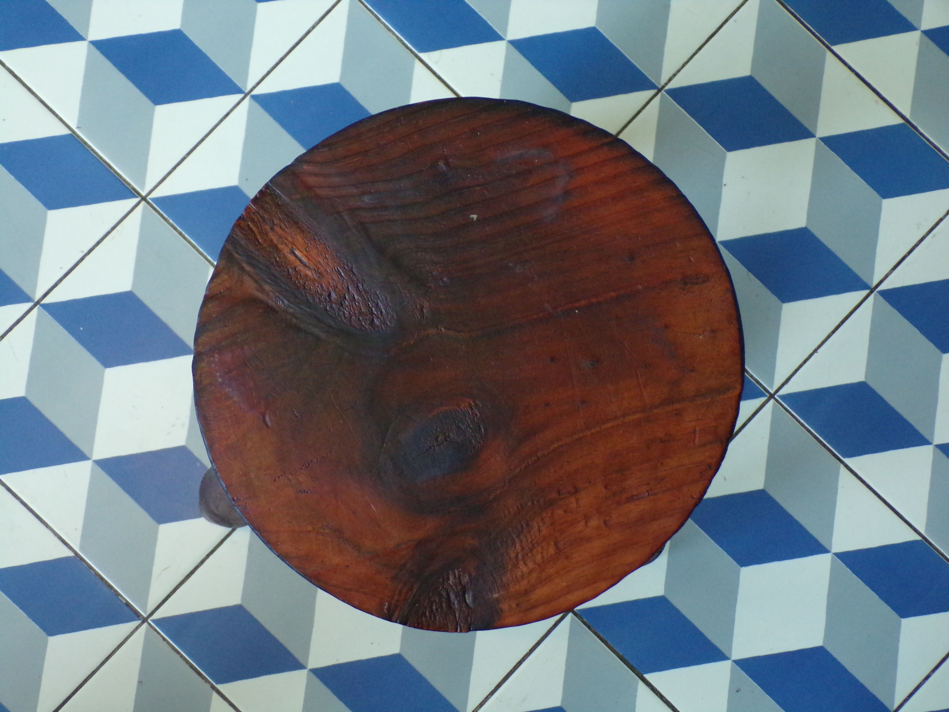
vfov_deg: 26.1
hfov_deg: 34.3
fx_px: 1535
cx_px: 474
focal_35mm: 56
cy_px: 356
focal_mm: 10.1
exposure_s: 1/17
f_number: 3.7
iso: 397
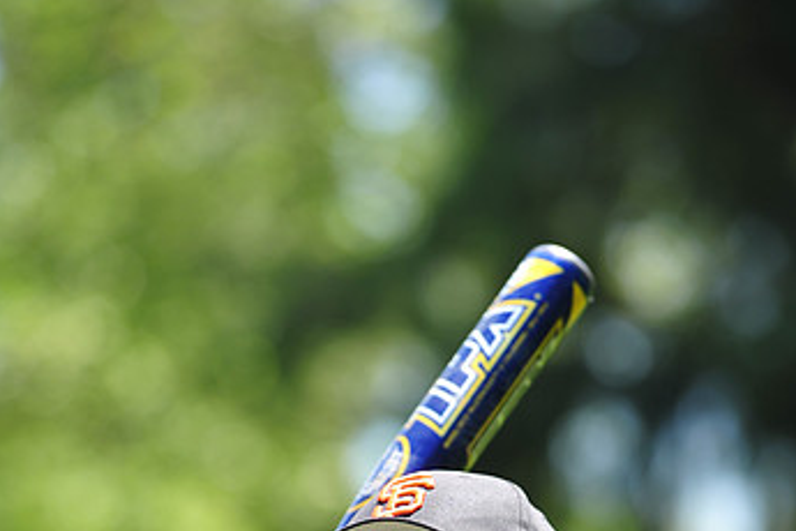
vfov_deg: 4.1
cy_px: 665
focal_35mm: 336
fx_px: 7429
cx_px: 385
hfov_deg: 6.1
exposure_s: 1/400
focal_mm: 200
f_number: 4.5
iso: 200
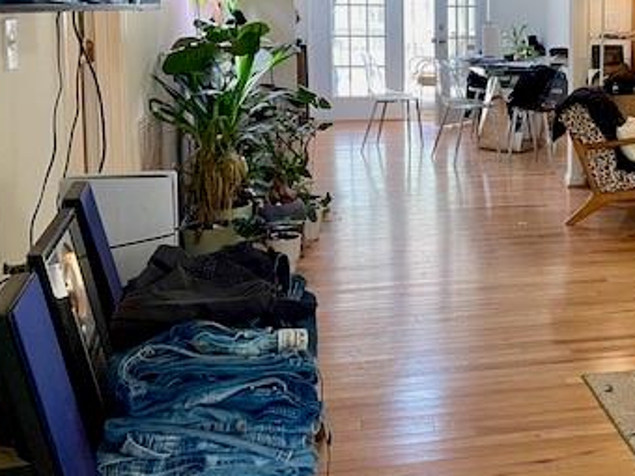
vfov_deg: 30.2
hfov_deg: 38.3
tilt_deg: -7.0
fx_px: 862
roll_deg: -0.5
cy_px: 103
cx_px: 543
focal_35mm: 47
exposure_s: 1/60
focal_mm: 5.1
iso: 125
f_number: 1.6
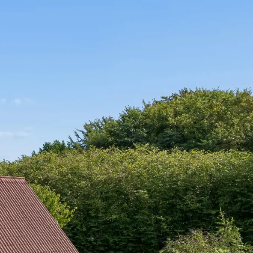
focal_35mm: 60
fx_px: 497
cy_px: 256
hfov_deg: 22.4
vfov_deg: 26.9
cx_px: -147
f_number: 8
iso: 200
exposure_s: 1/500
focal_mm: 14.5
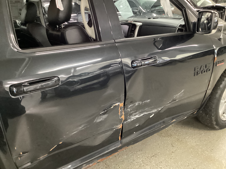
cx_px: 113
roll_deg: +3.9
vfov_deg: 45.4
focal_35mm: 31
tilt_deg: -19.8
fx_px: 202
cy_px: 84
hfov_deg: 58.4
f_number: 2.4
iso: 640
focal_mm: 3.3
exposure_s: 1/25
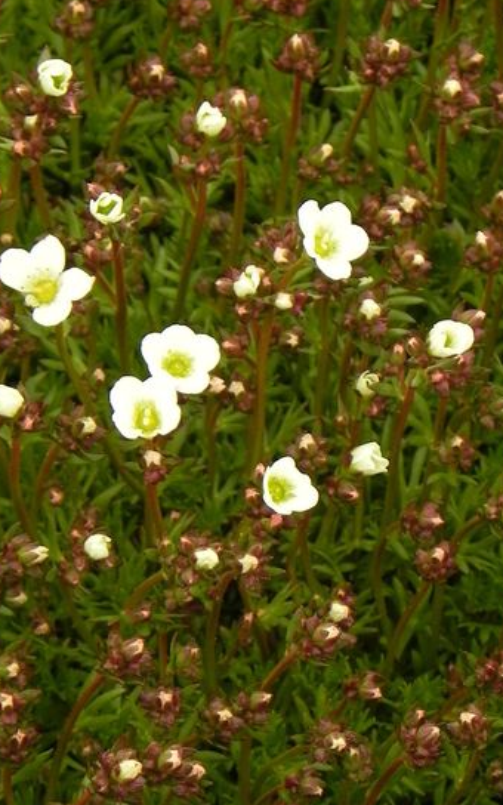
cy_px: 497
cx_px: 303
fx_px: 6295
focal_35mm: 287
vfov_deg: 7.3
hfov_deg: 4.6
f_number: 5
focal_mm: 32.7
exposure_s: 1/320
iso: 160
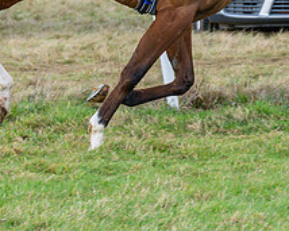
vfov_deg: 3.3
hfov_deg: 4.1
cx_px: 139
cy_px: -47
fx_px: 4027
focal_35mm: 471
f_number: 4
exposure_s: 1/1000
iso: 500
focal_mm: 103
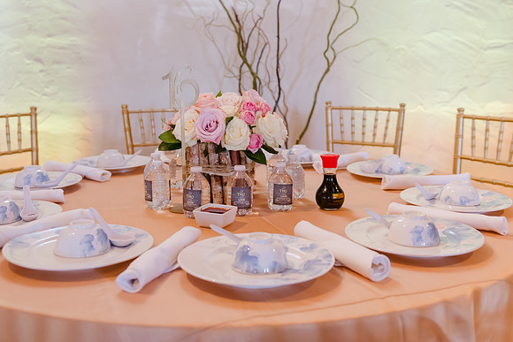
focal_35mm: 41
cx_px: 256
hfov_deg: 47.1
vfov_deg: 32.3
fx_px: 588
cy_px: 122
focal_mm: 32
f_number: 2.8
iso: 1600
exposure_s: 1/250
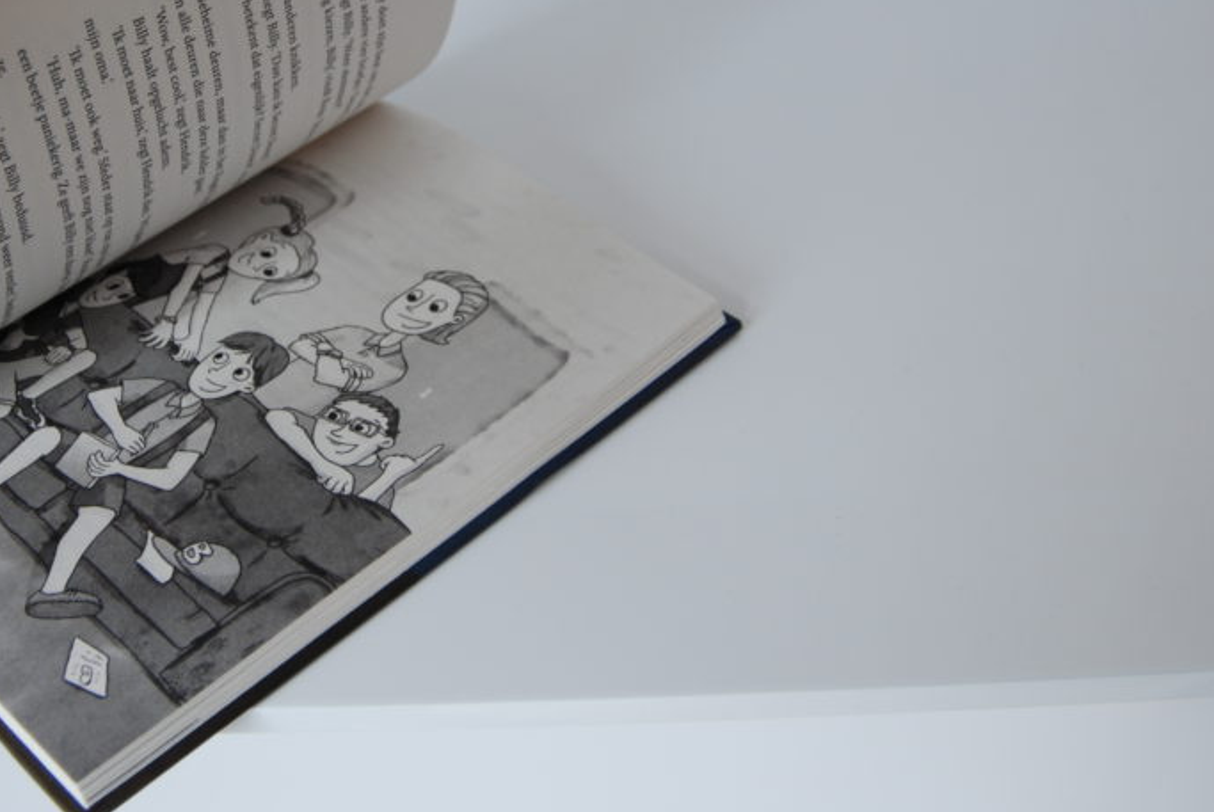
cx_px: 409
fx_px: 1823
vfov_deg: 24.9
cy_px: 232
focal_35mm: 54
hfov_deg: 36.5
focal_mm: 24
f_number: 3.5
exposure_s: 1/125
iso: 200
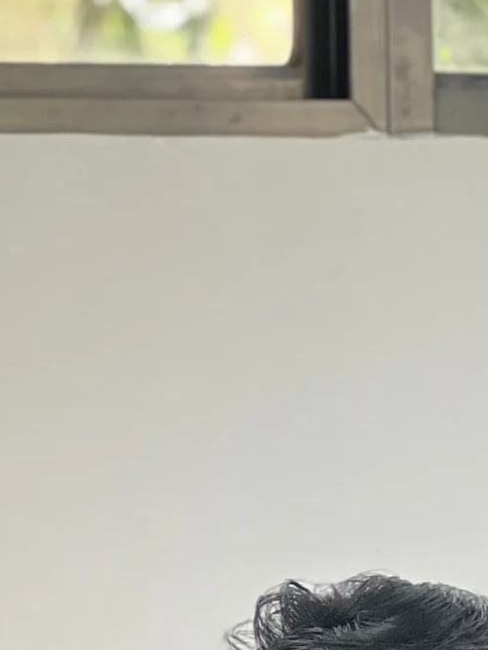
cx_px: 491
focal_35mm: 294
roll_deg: +1.7
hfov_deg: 5.0
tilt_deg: -4.2
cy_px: 878
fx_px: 5523
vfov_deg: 6.7
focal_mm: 9
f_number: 2.8
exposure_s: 1/121
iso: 200
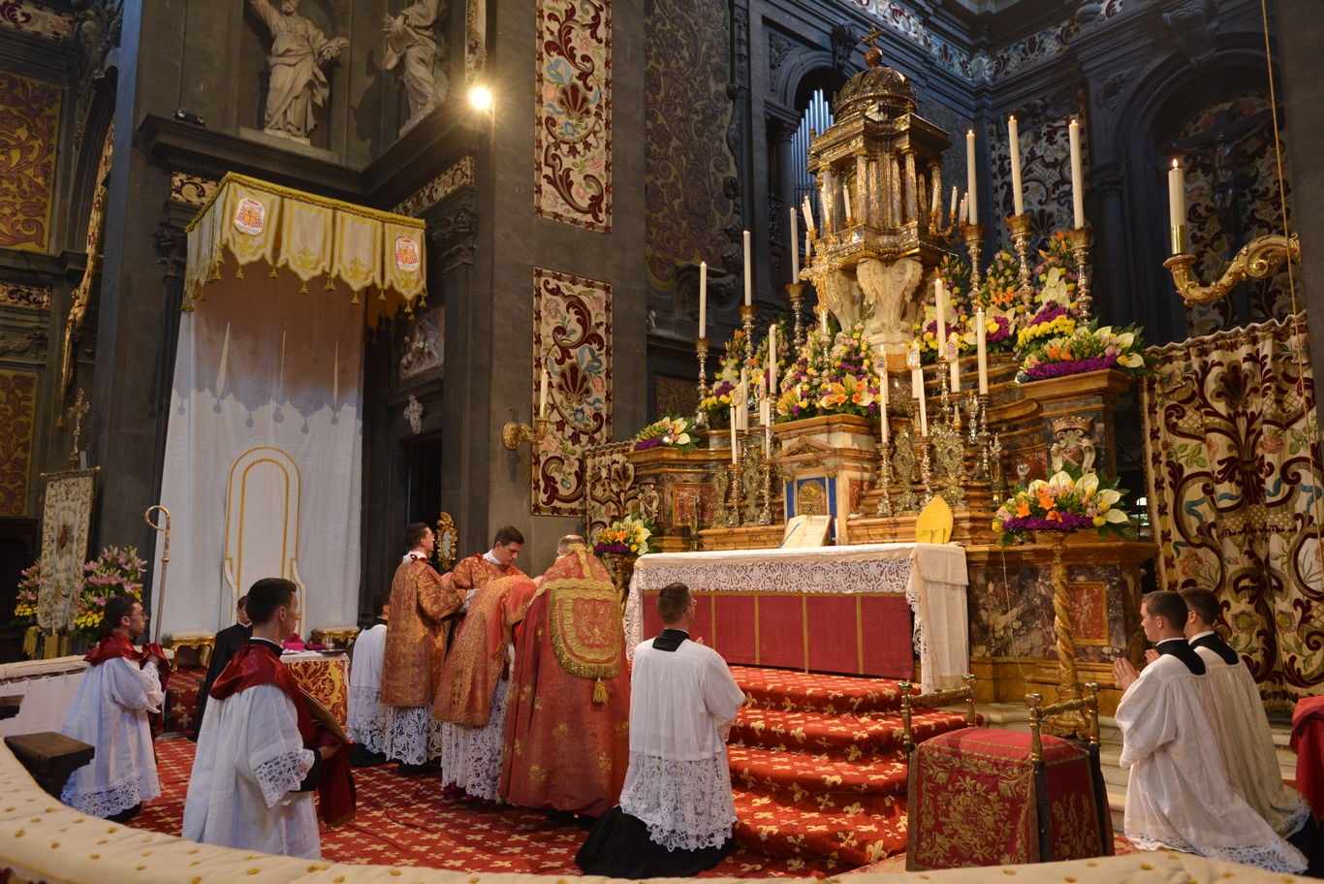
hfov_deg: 71.5
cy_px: 442
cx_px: 662
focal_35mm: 25
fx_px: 920
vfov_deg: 51.3
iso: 1600
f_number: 4
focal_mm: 25
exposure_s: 1/60
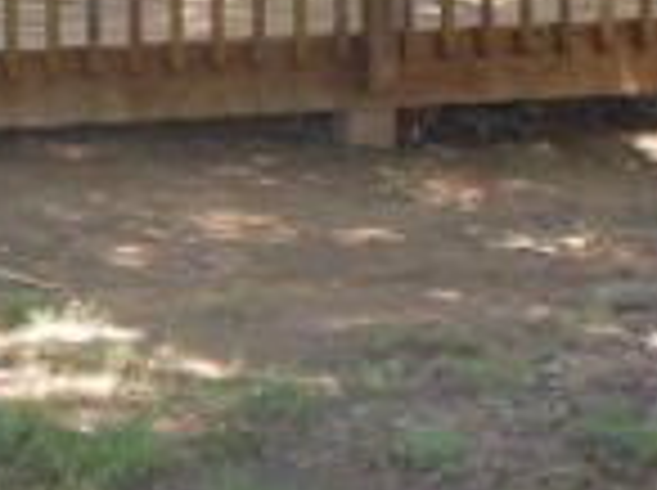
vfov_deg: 9.8
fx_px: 2748
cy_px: -288
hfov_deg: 13.3
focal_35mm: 145
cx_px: -135
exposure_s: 1/60
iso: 125
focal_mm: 6
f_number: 3.5
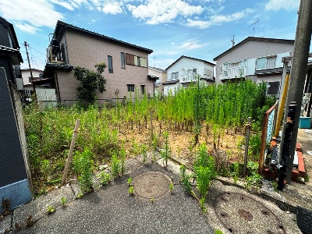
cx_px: 156
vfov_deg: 85.7
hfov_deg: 102.1
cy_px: 117
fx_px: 126
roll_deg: +1.7
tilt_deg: -9.4
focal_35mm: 14
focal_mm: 2.22
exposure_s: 1/955
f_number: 2.2
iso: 40
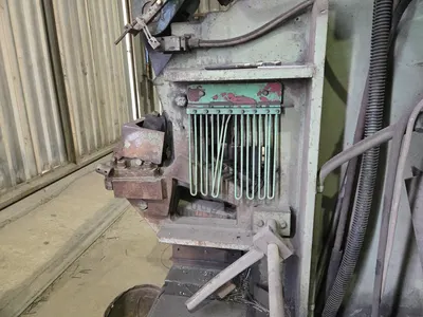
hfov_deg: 73.9
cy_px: 158
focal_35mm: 23
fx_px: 281
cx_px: 212
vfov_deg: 58.9
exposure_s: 1/60
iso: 800
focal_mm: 5.4
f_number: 1.8
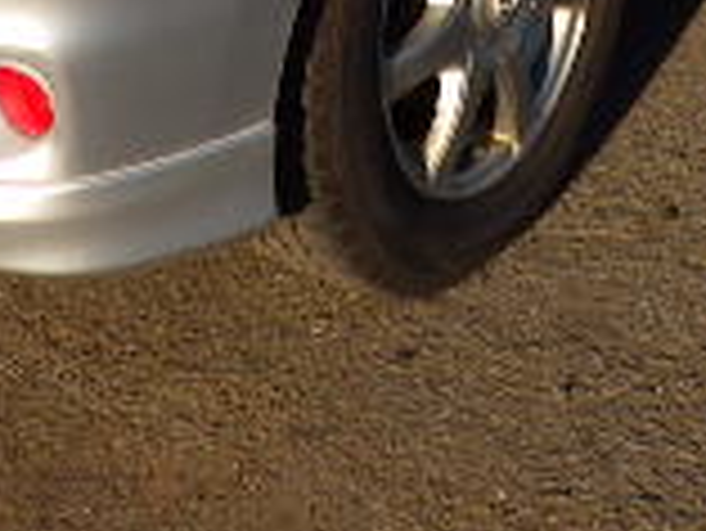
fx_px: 2327
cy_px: -477
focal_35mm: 114
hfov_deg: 17.2
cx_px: 198
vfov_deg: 11.8
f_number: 4.2
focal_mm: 5
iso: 125
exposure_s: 1/1000
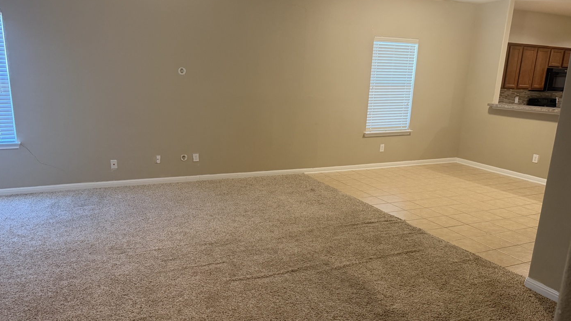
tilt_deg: -13.2
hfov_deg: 69.9
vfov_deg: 42.8
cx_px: 279
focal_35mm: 27
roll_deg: -1.9
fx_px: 409
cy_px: 183
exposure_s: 1/60
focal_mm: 6.76
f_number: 1.78
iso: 400
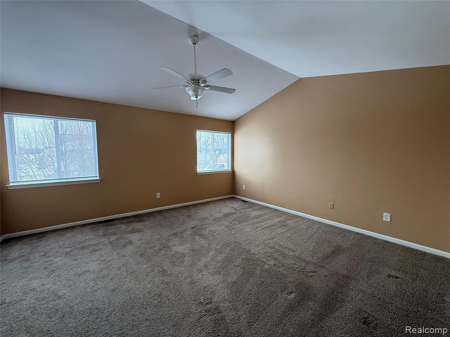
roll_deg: -0.2
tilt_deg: -4.0
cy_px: 168
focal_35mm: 14
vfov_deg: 85.7
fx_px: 182
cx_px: 225
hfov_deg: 102.1
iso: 250
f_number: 2.2
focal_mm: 2.22
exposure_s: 1/99
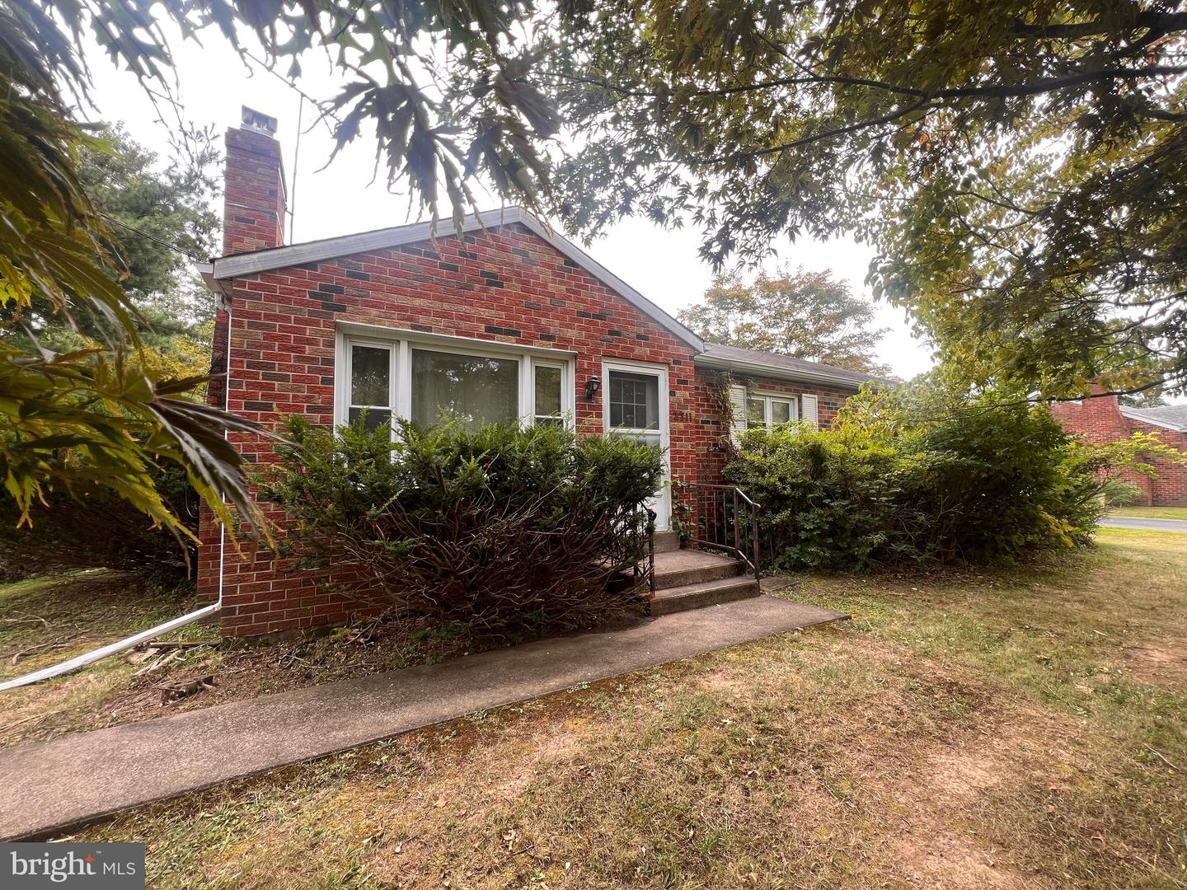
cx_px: 594
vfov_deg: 89.9
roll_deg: +0.8
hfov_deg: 106.2
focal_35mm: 13
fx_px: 446
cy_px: 445
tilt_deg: +3.8
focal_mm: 1.57
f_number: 1.8
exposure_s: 1/100
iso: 32
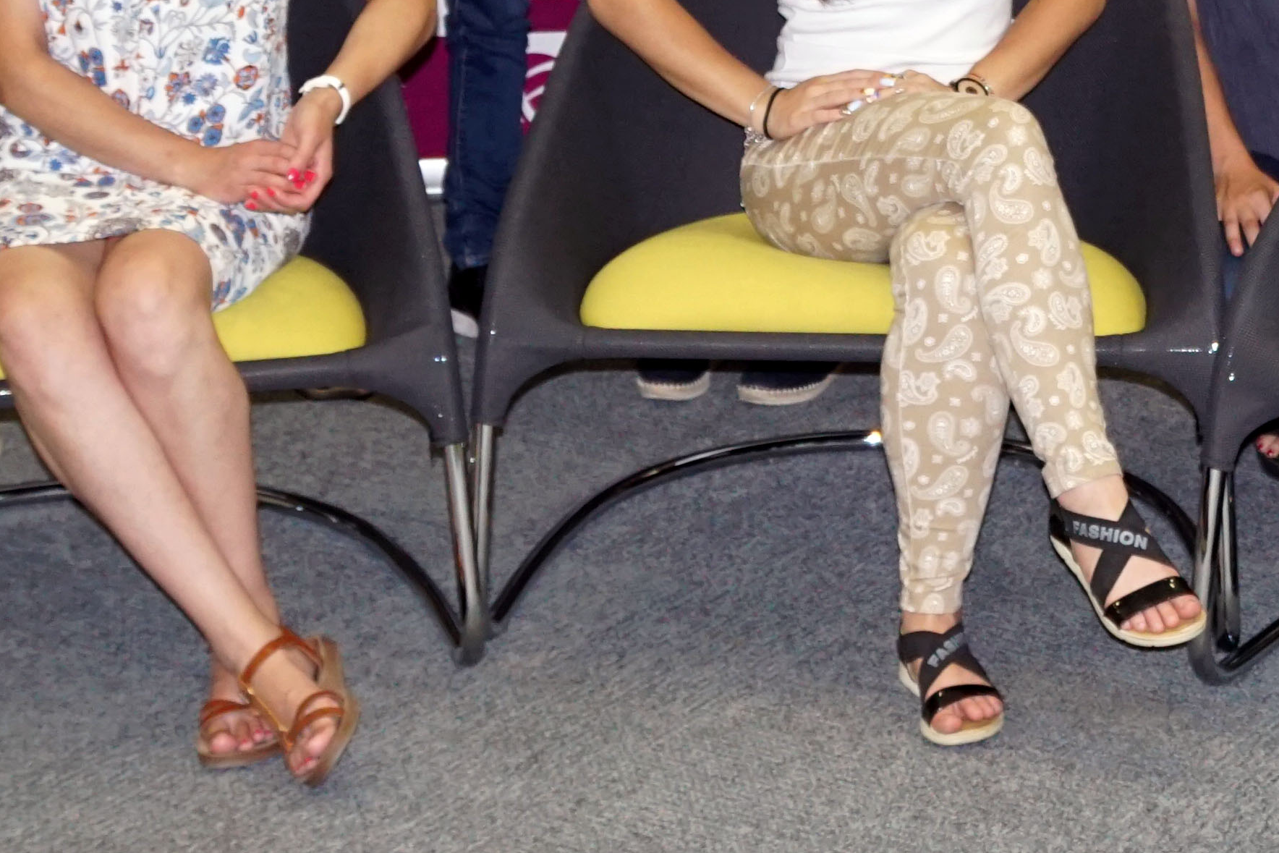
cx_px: 1168
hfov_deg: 18.0
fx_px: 3979
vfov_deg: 11.8
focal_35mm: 112
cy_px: -355
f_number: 2.8
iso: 800
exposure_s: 1/160
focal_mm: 22
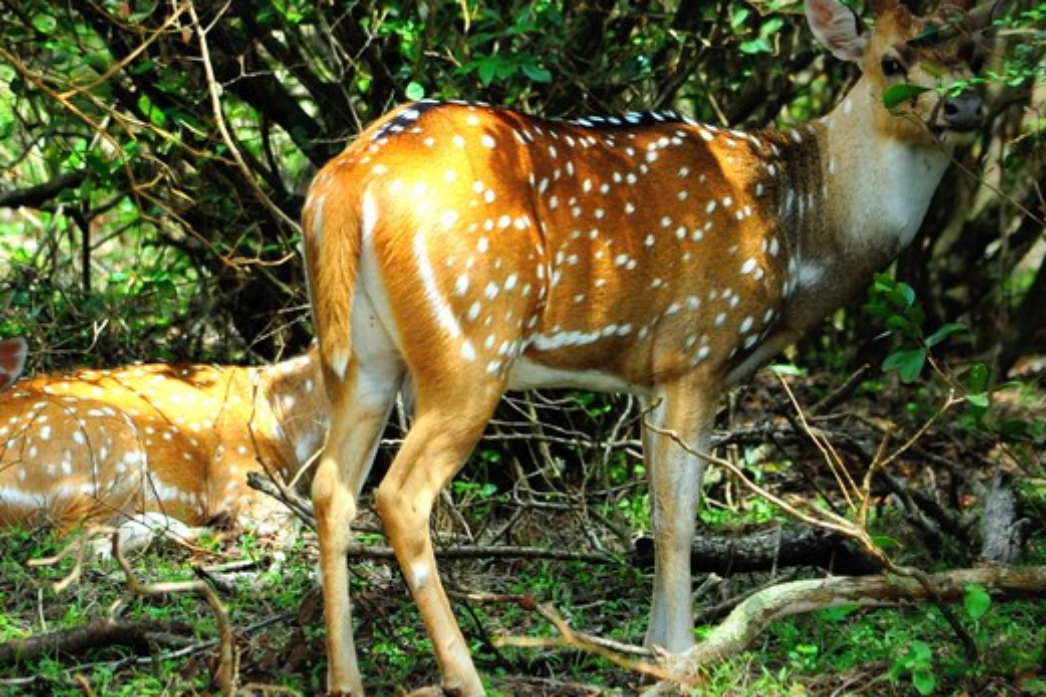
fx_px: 11298
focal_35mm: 389
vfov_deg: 3.5
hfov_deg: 5.3
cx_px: 293
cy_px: 259
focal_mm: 150
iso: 400
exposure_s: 1/640
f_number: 4.8
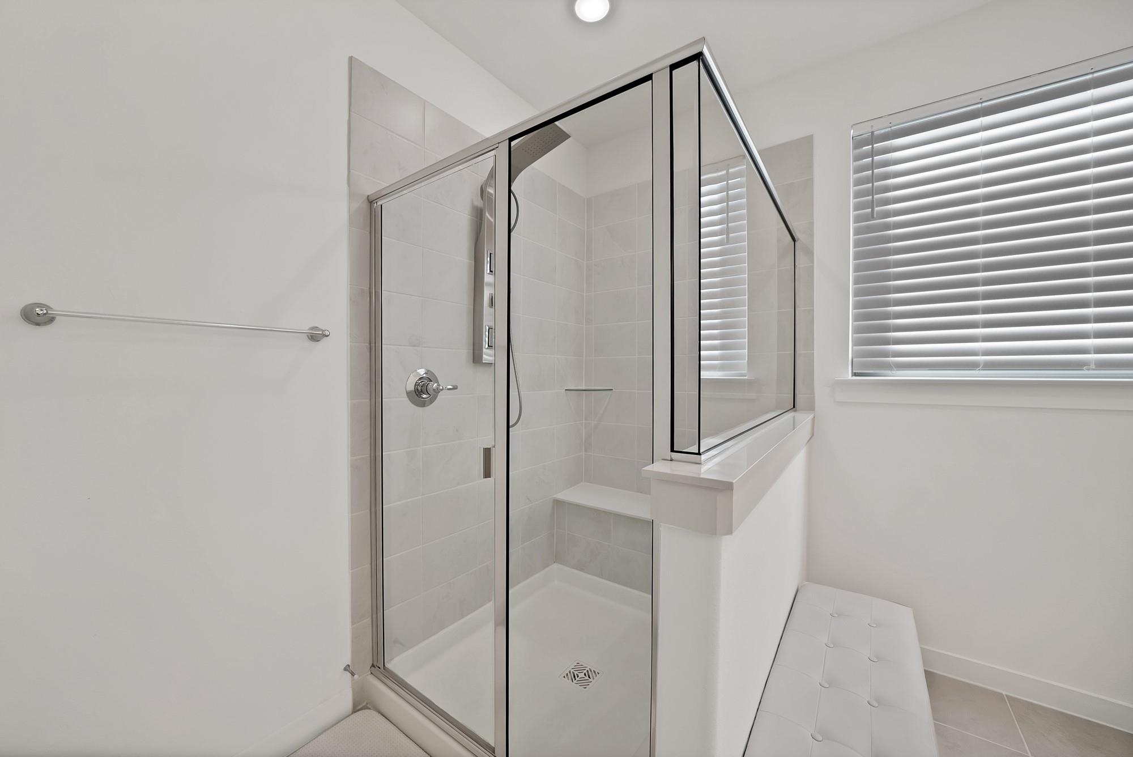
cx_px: 566
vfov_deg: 90.1
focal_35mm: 12
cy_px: 378
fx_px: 378
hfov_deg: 112.6
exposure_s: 1/20
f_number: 8
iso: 640
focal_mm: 12
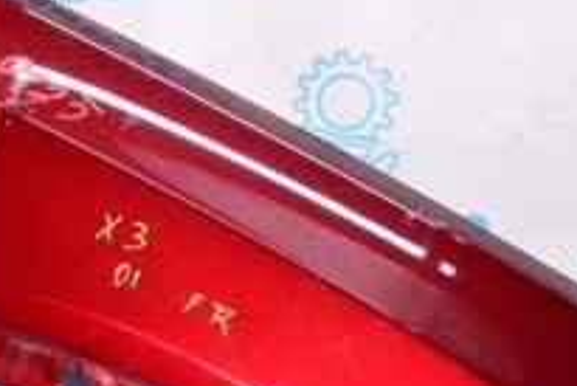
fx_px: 1347
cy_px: 258
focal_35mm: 84
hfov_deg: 23.7
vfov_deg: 16.3
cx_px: 96
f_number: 8
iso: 1600
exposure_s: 1/160
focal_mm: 18
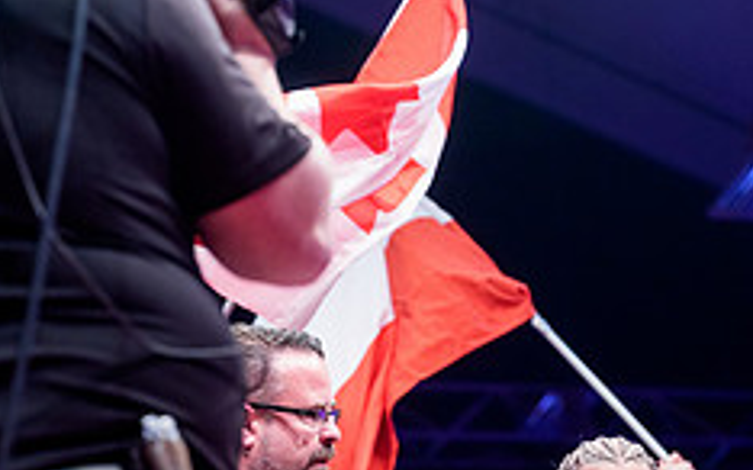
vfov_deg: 9.3
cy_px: 682
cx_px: 467
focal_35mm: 137
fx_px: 2810
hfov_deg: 15.2
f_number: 2.8
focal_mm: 70
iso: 2000
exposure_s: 1/400
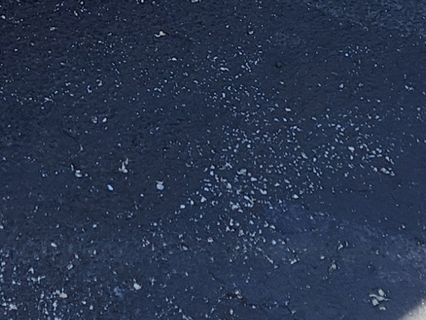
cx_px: 71
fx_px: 1859
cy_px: -611
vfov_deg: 8.4
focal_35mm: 151
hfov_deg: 13.0
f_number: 1.8
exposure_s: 1/444
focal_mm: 5.54
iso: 25
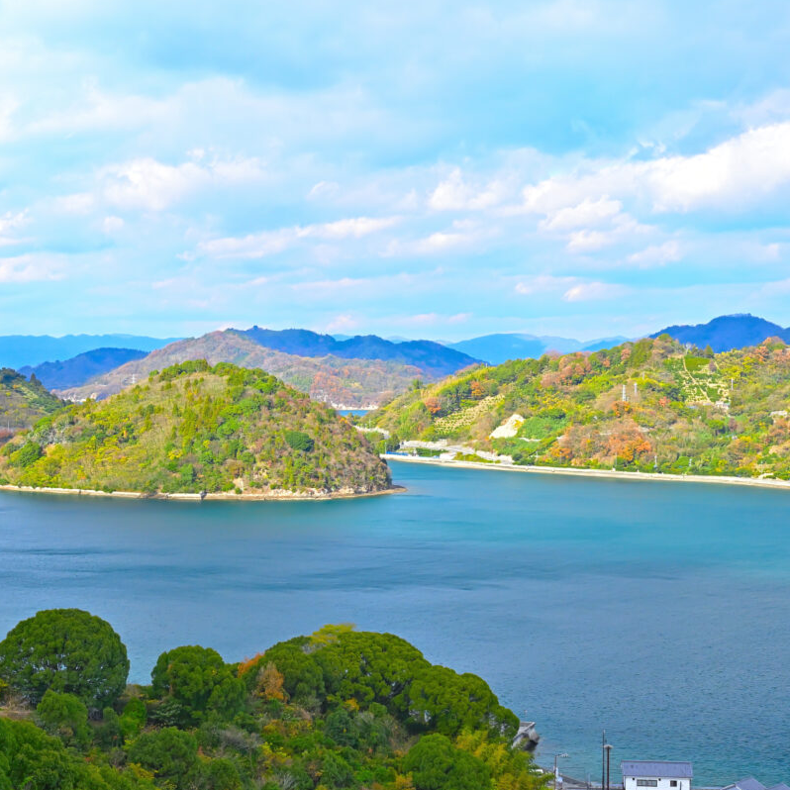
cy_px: 440
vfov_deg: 25.7
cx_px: 339
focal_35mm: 67
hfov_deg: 25.7
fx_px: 1730
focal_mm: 41
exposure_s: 1/125
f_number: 11
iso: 720
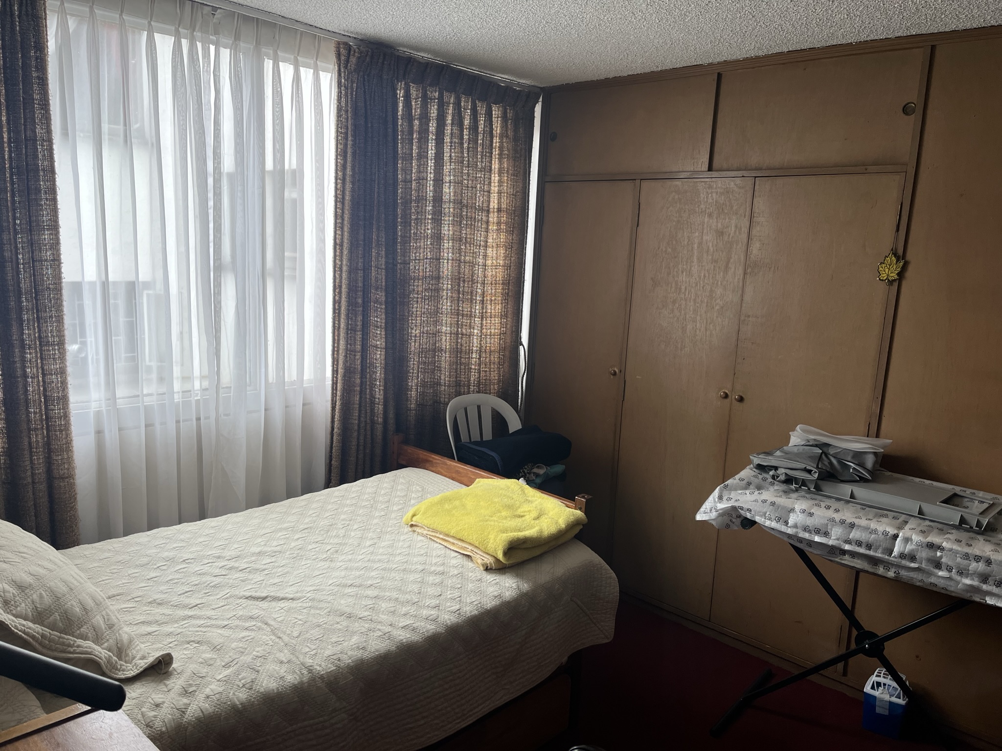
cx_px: 501
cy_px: 376
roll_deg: -2.7
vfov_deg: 53.1
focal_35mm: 26
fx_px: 753
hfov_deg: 67.3
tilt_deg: -11.0
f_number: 1.6
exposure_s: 1/120
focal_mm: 5.1
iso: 50
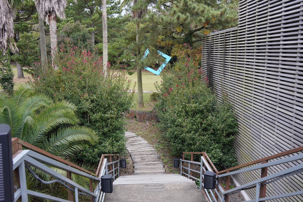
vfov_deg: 37.9
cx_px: 152
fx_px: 295
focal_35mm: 35
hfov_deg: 54.4
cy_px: 101
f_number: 5.6
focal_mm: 35
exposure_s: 1/100
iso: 400
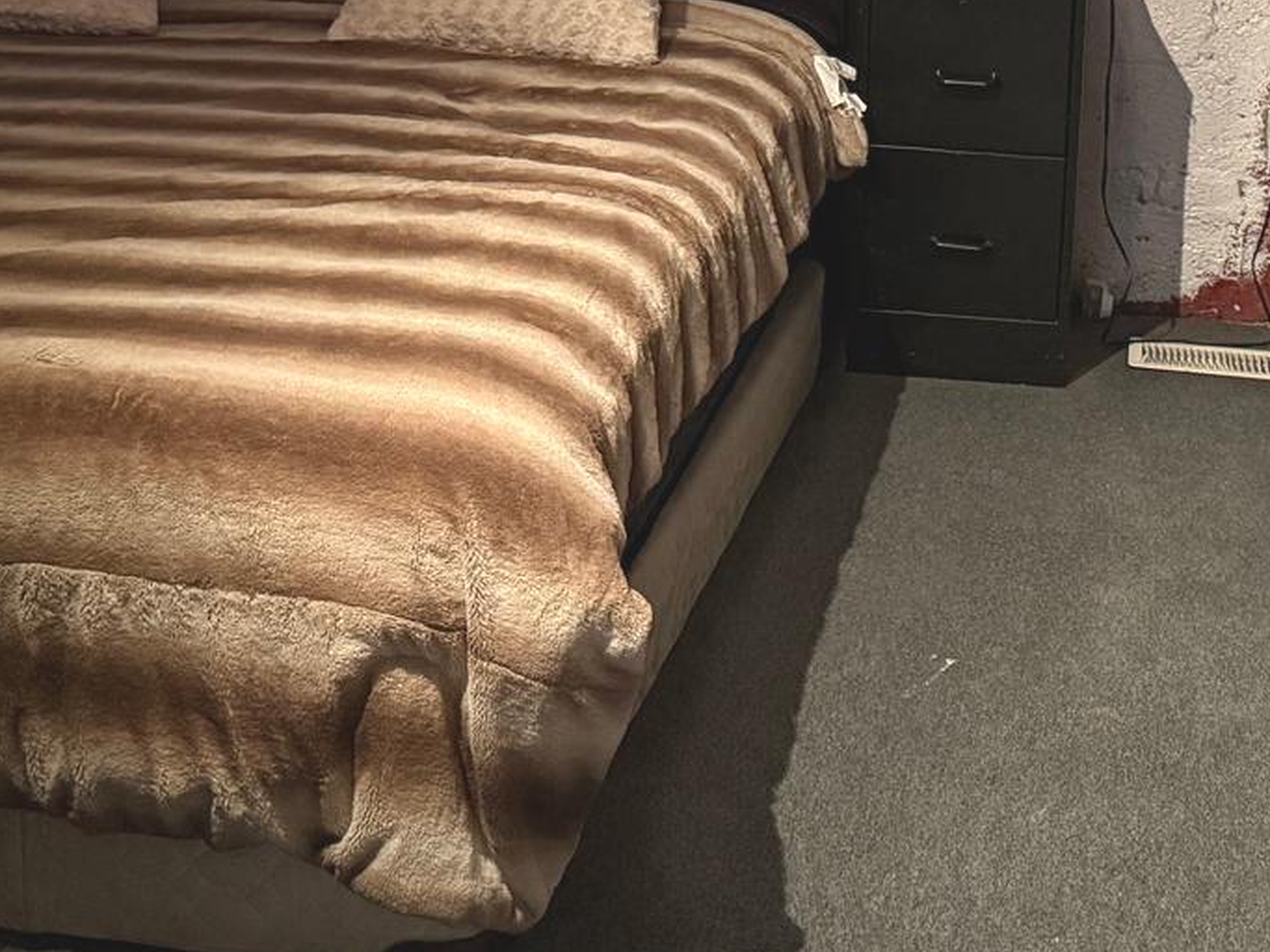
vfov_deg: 19.9
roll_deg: -2.0
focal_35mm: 72
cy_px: 50
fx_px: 2641
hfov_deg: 26.8
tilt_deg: -12.2
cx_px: 915
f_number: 1.78
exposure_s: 1/30
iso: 1250
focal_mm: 6.76
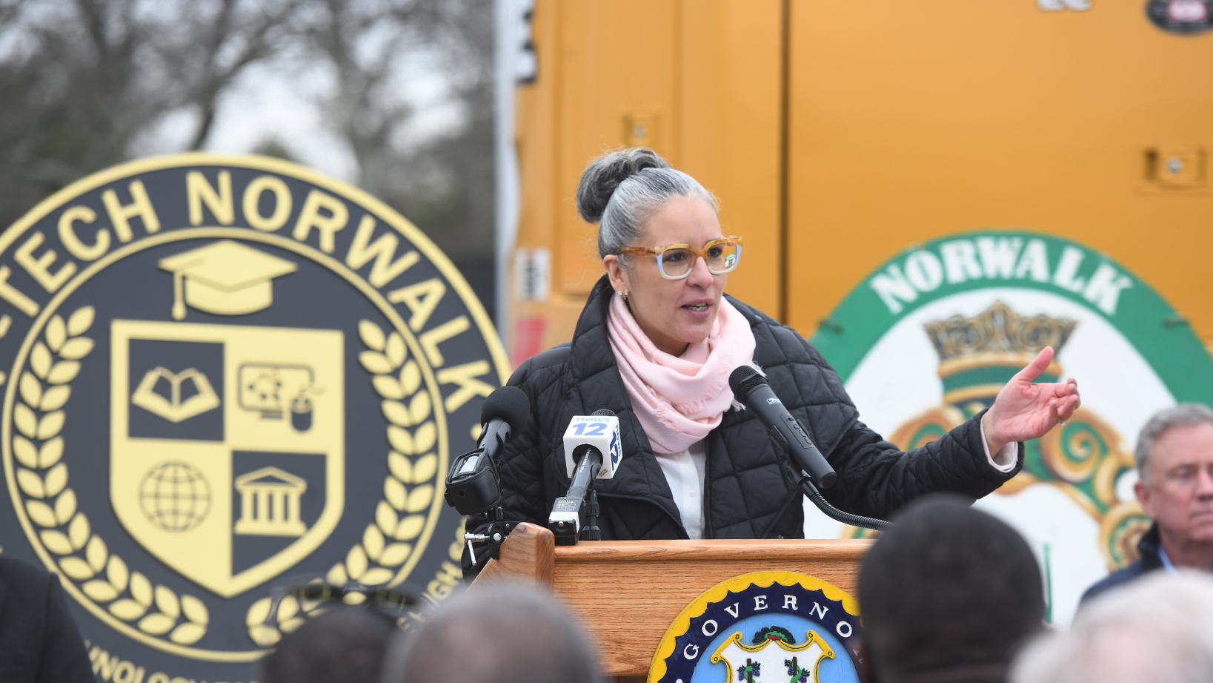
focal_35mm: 190
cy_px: 427
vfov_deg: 6.4
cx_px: 619
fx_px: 6111
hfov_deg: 11.3
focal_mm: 165
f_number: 4.5
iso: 400
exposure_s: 1/500
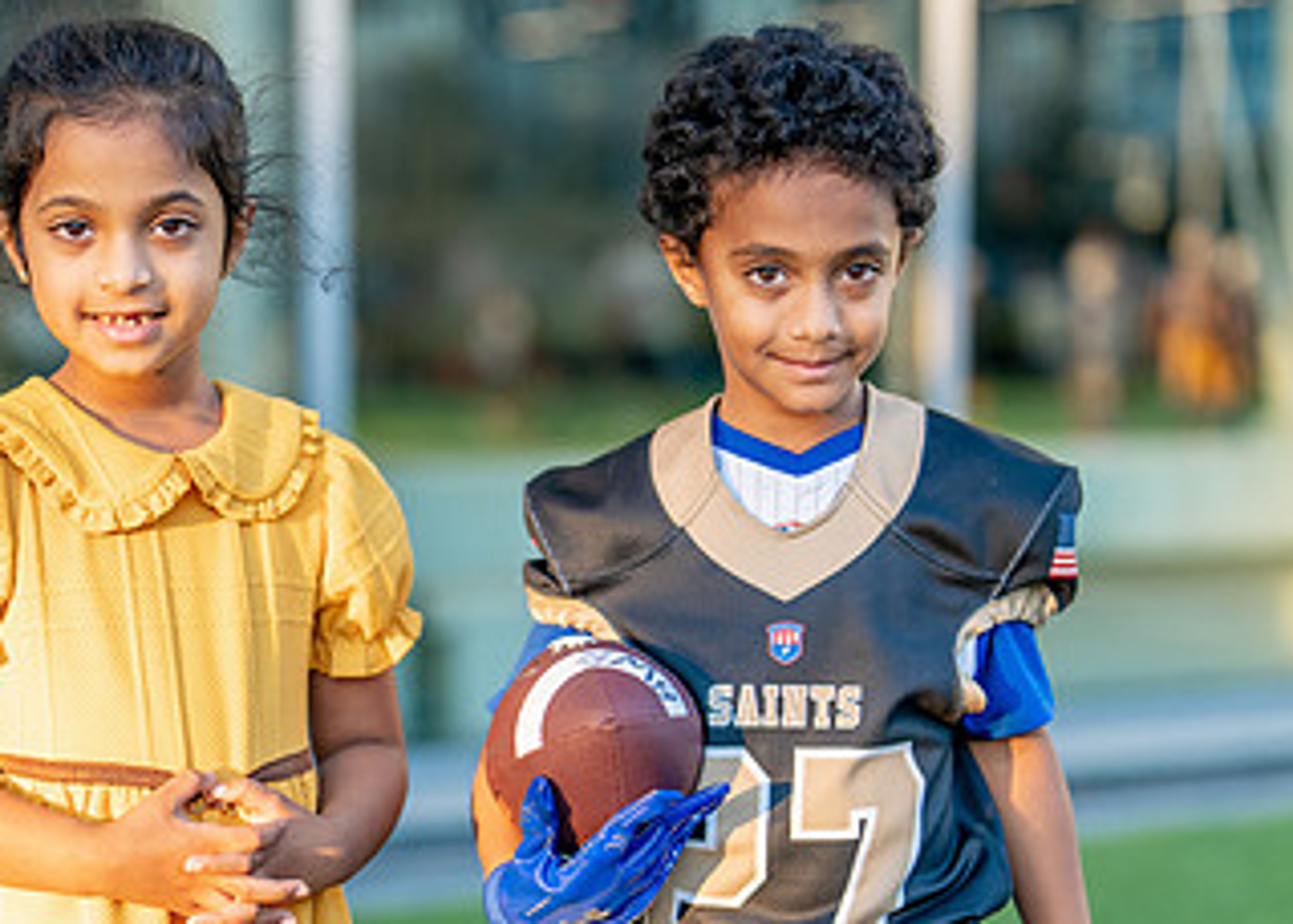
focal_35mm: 106
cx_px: 487
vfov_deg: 13.5
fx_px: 3893
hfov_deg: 18.8
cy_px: 708
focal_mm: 50
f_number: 1.2
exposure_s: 1/1000
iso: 200
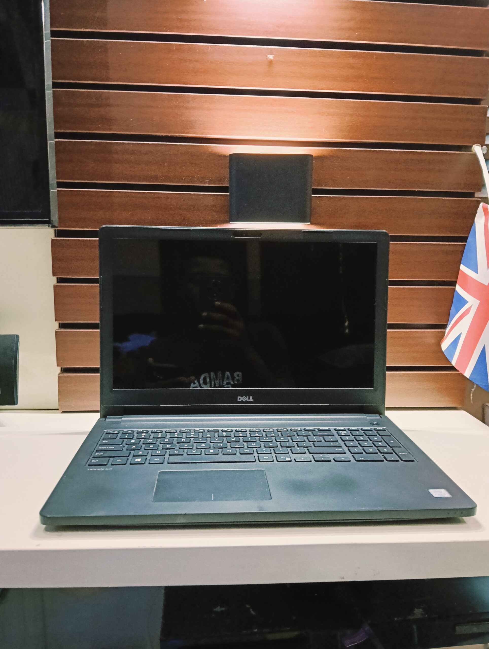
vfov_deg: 65.2
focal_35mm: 27
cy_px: 324
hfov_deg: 51.5
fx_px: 507
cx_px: 244
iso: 1000
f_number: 1.8
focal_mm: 3.98
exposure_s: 1/25
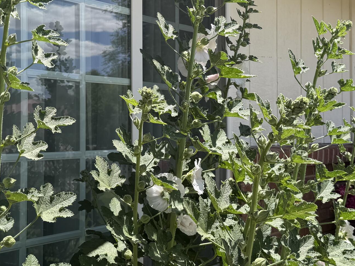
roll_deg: +0.6
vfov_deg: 26.1
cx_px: 144
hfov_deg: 34.3
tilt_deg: +2.6
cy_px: 116
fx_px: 574
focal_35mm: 56
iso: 80
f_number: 1.78
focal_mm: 6.76
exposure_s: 1/2053
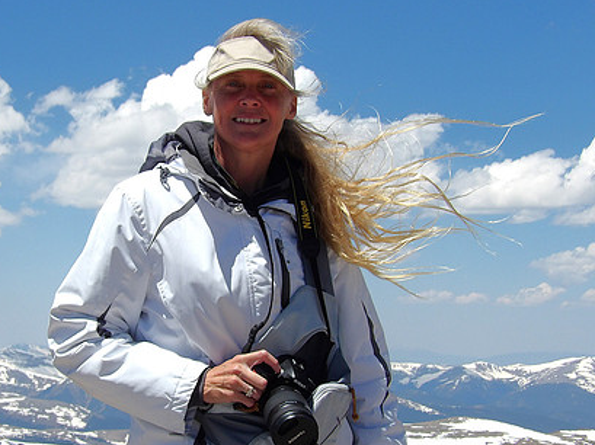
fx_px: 1511
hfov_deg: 22.2
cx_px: 225
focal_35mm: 88
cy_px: 264
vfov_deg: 16.7
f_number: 5.7
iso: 100
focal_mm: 11.1
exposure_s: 1/555
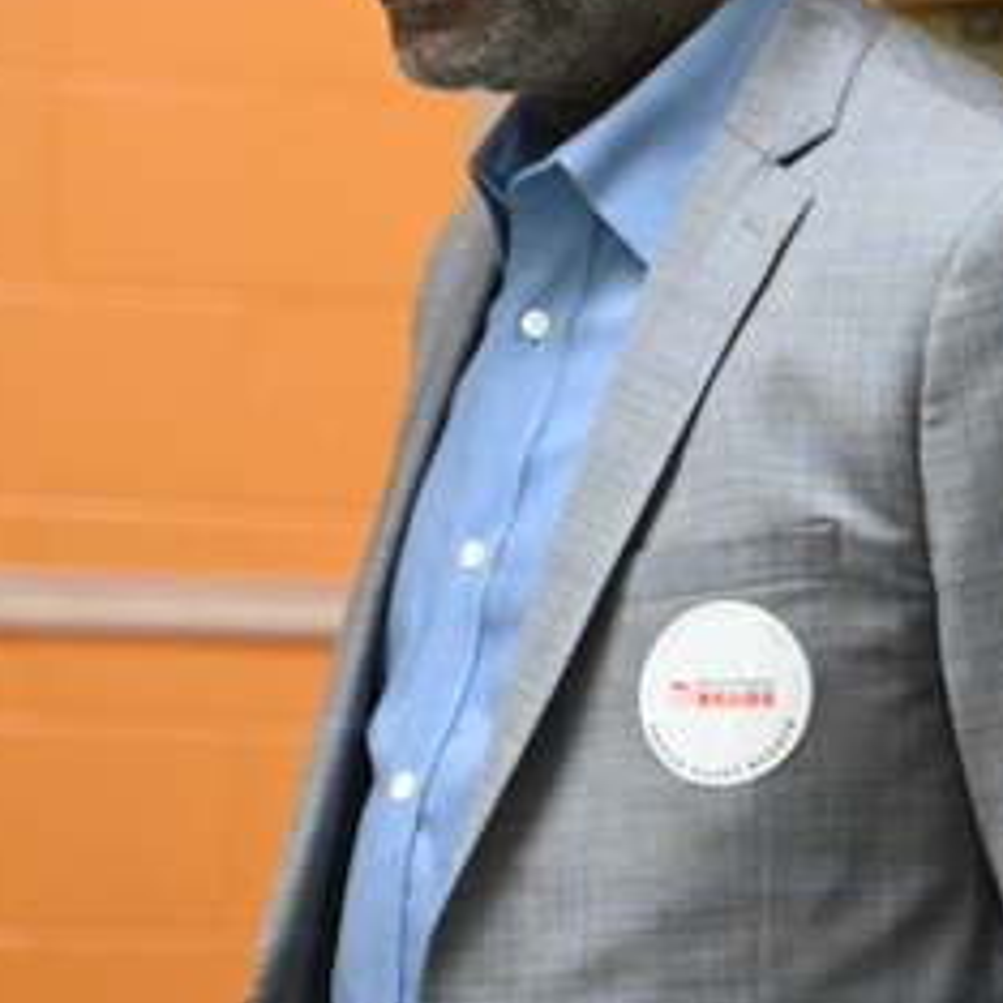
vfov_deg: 6.7
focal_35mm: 260
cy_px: 579
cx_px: 1547
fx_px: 8523
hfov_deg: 6.6
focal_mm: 70
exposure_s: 1/125
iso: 2000
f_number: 4
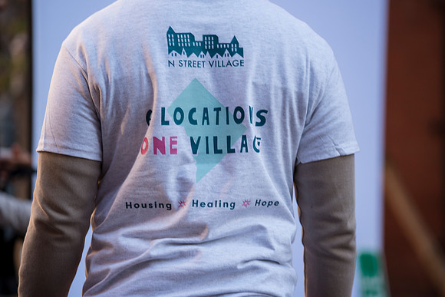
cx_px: 222
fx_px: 2596
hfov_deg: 9.8
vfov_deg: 6.5
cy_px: 148
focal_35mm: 210
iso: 160
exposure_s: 1/200
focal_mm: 210
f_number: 4
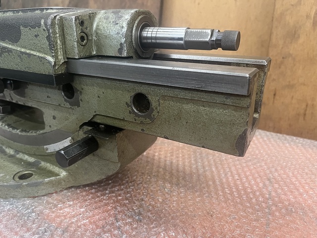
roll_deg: +2.2
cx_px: 158
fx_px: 238
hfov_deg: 67.3
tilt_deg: -21.4
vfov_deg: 53.1
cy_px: 119
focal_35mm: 26
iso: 320
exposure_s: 1/60
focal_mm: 5.1
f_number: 1.6
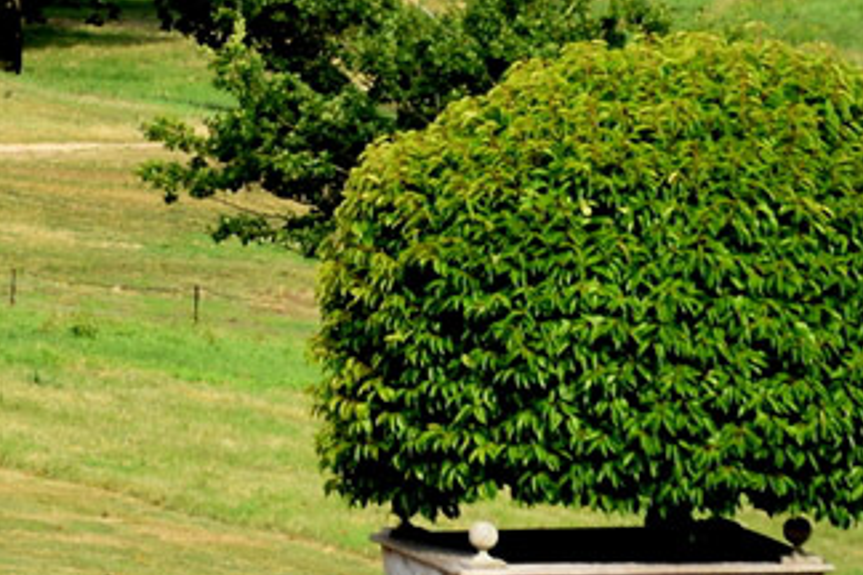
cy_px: -755
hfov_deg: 2.5
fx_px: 19560
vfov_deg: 1.7
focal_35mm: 816
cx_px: -1071
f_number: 8
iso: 250
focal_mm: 110
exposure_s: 1/500
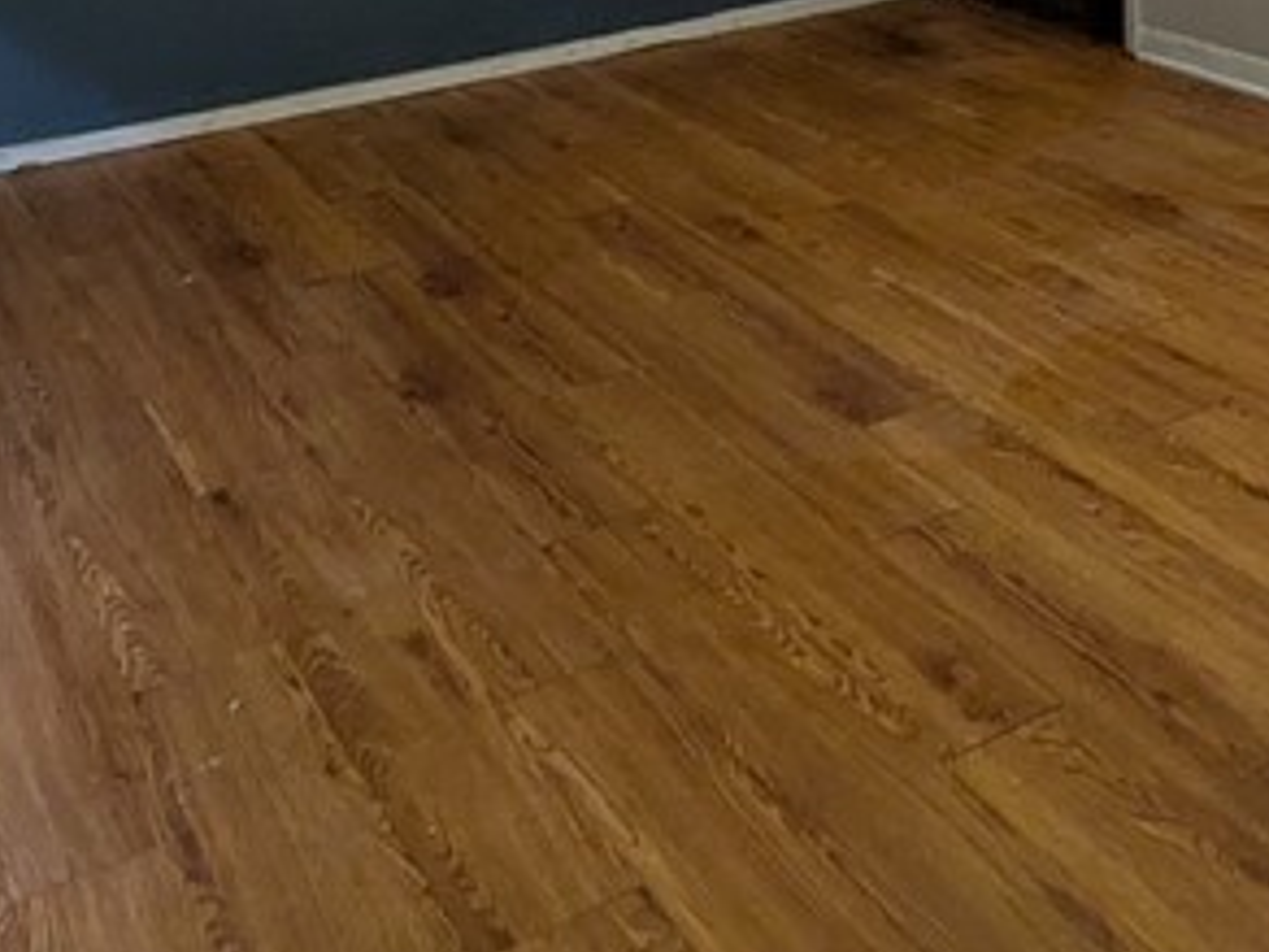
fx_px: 1796
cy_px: -300
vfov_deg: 25.4
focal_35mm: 49
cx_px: 780
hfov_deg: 38.7
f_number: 2.2
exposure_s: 1/24
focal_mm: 1.83
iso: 329
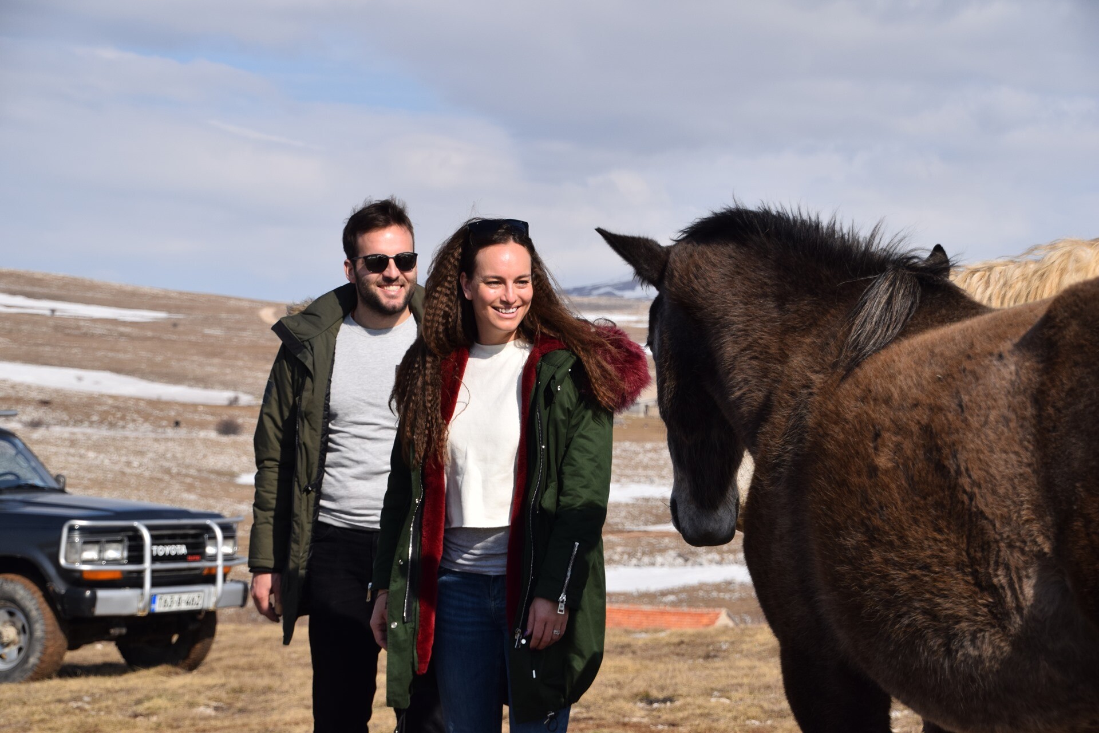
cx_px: 550
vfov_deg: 11.7
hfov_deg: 17.5
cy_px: 366
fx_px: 3571
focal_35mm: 117
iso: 400
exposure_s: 1/2000
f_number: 8
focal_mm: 78
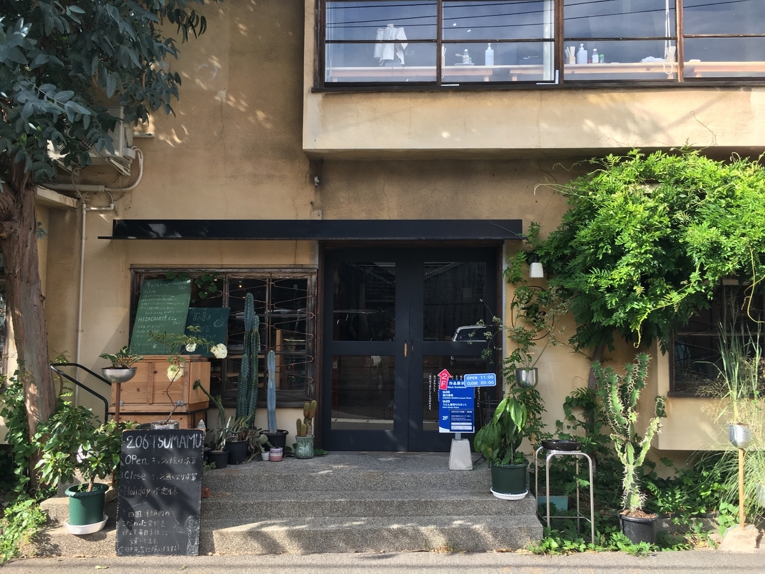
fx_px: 641
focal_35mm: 29
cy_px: 287
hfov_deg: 61.7
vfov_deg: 48.2
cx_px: 382
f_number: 2.2
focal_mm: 4.15
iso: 25
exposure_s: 1/315
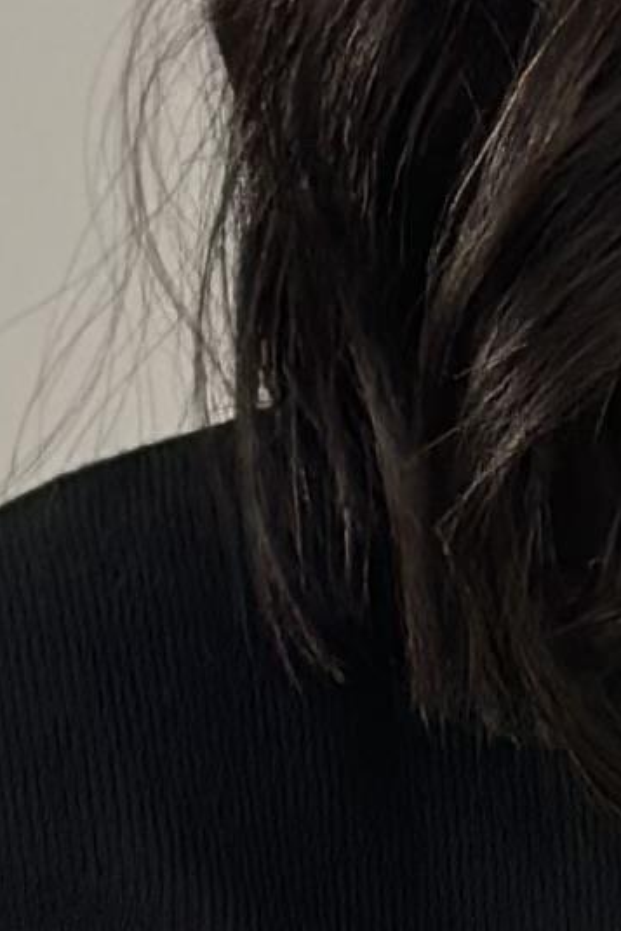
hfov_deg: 3.6
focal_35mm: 376
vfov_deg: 5.3
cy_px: 2198
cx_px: 1499
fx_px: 9722
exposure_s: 1/100
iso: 125
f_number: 1.78
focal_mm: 6.86
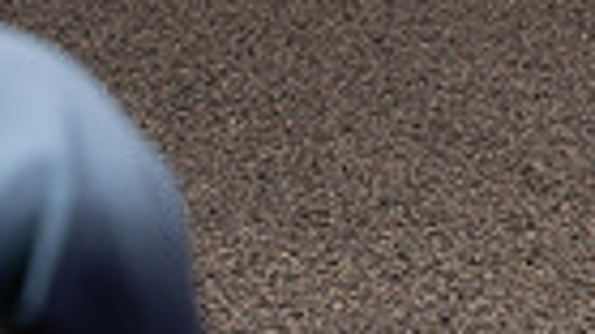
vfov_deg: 3.8
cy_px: -582
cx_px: 627
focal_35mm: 312
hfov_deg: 6.9
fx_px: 4920
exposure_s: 1/200
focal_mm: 92
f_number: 6.3
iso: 1000
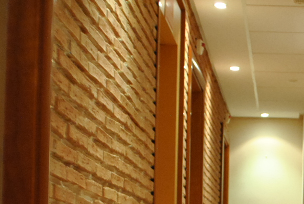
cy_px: 237
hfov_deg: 17.9
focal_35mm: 110
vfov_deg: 12.2
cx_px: 331
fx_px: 930
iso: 640
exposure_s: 1/30
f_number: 4
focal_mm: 22
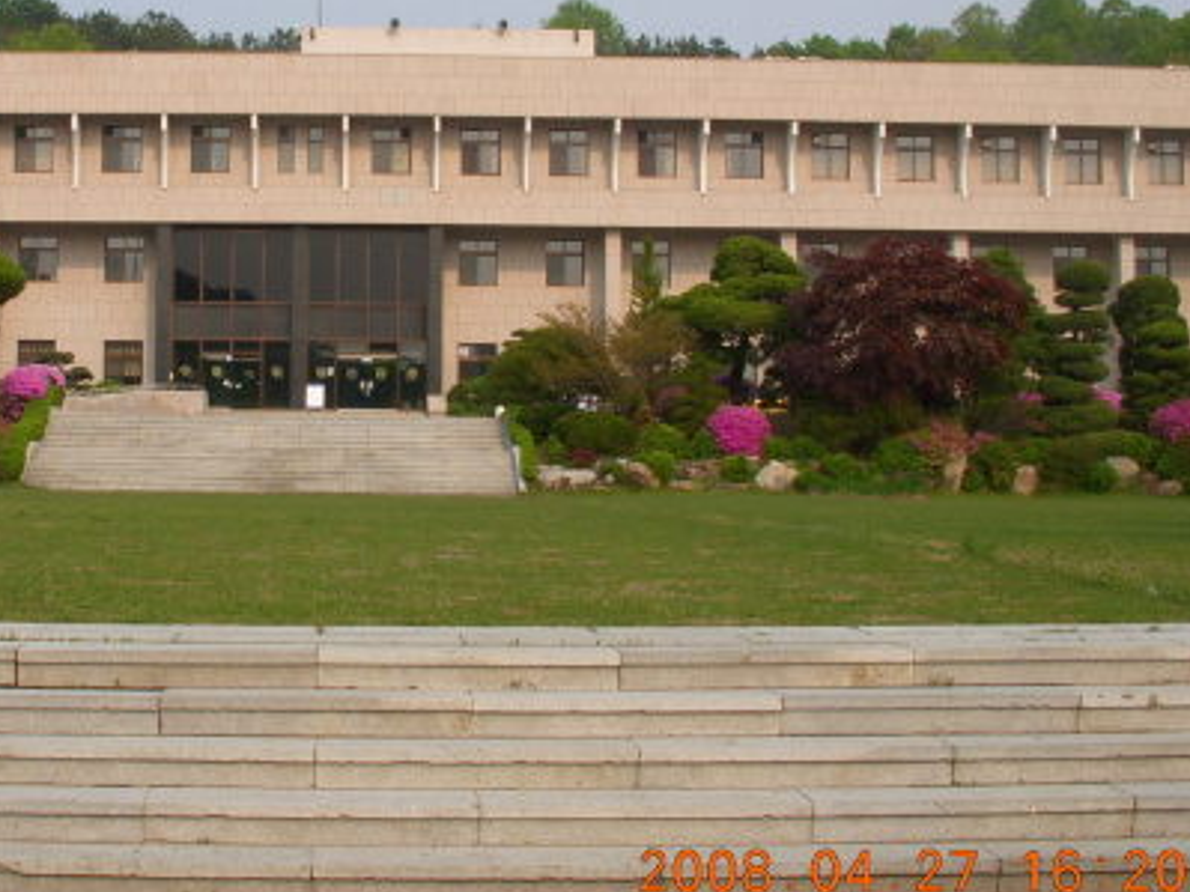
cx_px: 310
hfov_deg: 31.2
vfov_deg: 23.9
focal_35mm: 61
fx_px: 2096
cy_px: 304
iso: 100
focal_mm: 6.3
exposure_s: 1/320
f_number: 6.6
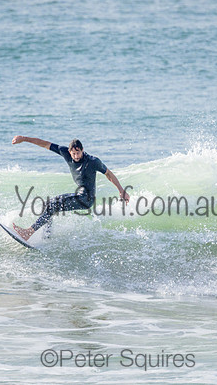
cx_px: 118
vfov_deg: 1.7
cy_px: 192
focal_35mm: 1263
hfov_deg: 1.0
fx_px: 12900
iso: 800
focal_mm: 800
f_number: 11
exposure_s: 1/2000
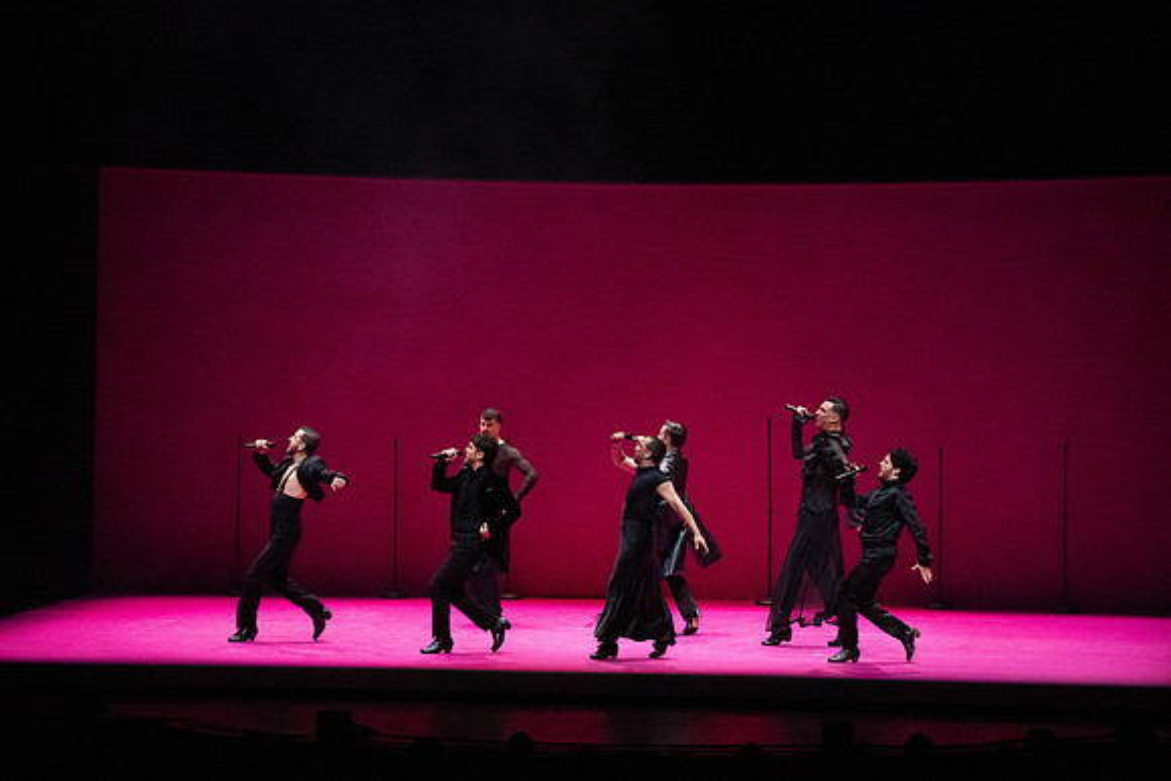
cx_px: 586
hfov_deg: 14.8
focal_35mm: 139
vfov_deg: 9.9
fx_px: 4522
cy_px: 390
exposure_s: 1/400
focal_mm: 139
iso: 25600
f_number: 9
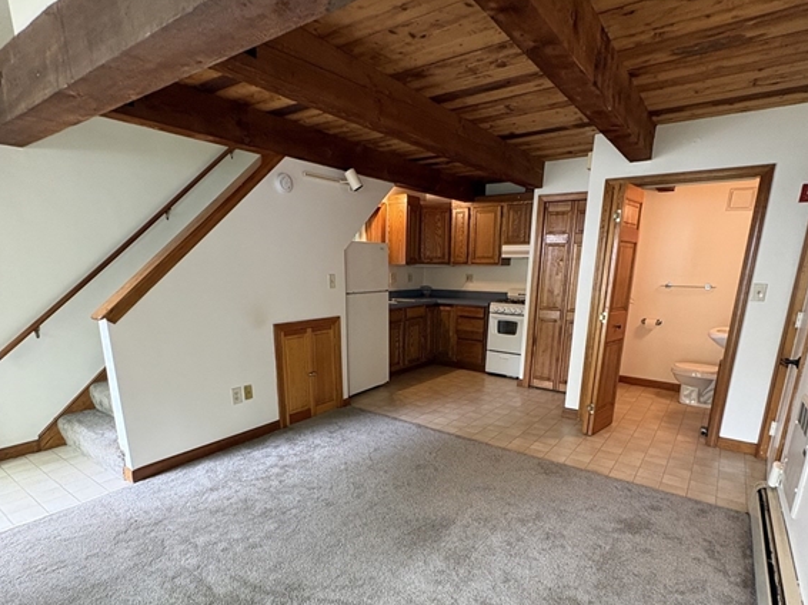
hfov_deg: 84.7
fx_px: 443
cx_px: 403
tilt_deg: -13.7
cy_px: 381
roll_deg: +0.0
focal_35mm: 19
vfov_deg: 67.5
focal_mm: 2.22
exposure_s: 1/60
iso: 250
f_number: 2.2
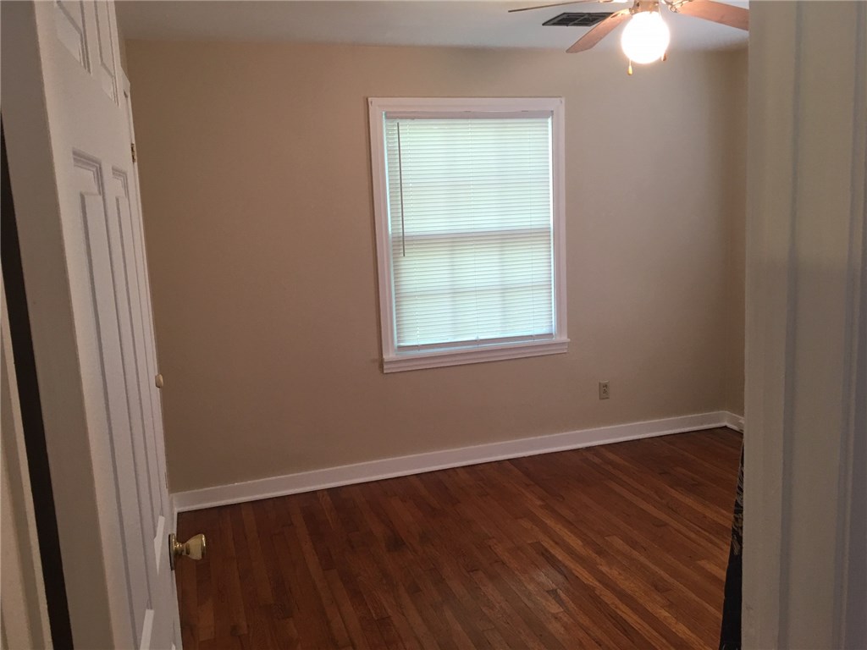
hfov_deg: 61.7
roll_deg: +1.8
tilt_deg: -7.8
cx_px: 434
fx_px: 726
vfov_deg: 48.2
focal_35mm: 29
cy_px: 325
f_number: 2.2
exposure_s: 1/15
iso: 50
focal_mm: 4.15
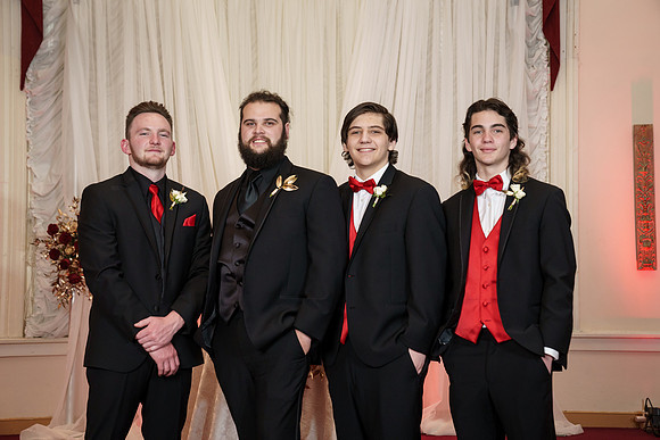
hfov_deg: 36.7
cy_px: 220
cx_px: 331
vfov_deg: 25.0
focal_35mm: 54
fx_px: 994
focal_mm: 54
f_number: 4
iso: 2000
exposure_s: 1/160
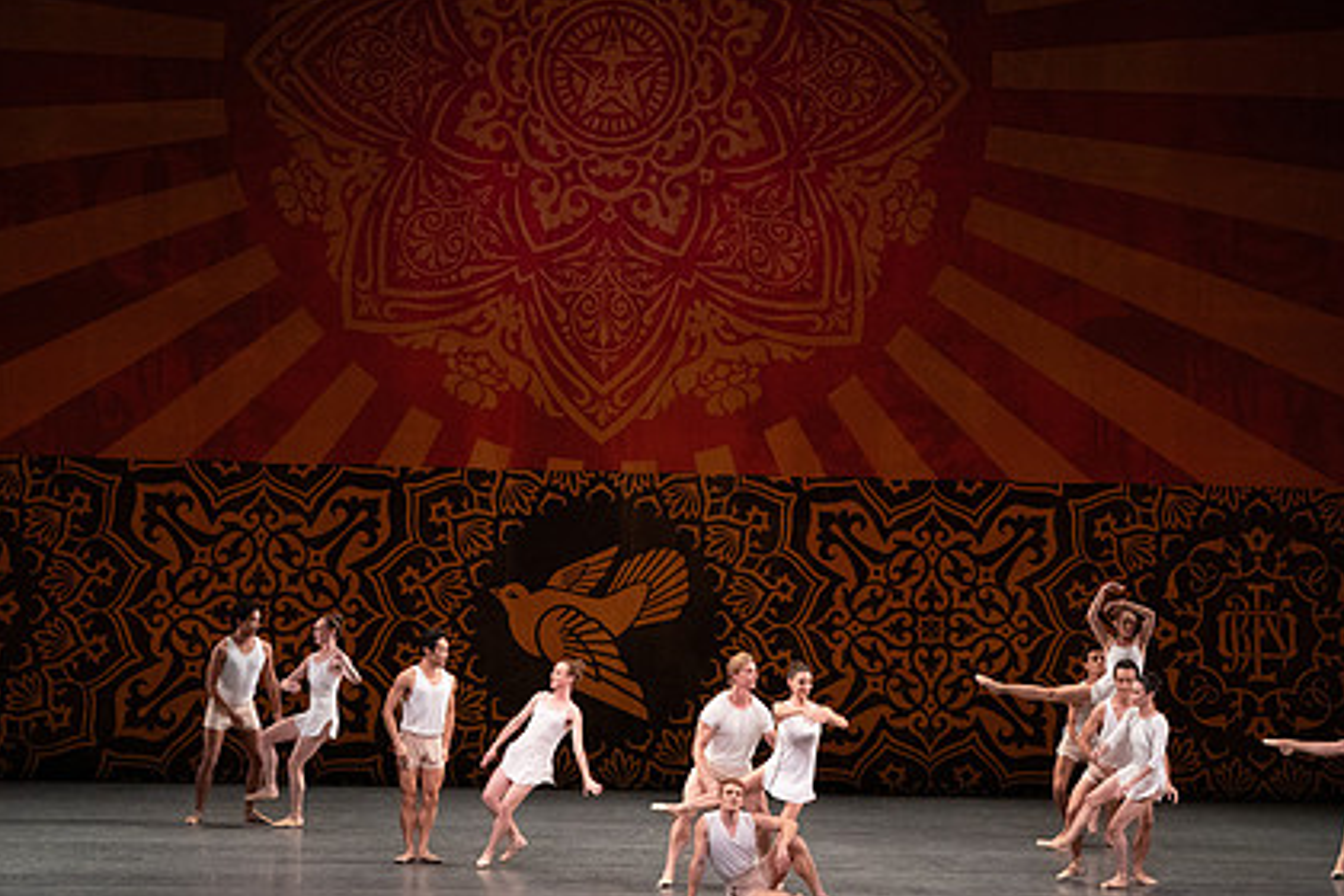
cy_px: 347
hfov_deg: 14.9
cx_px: 768
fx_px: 5152
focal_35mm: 138
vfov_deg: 9.9
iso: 6400
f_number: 10
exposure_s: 1/400
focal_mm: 100
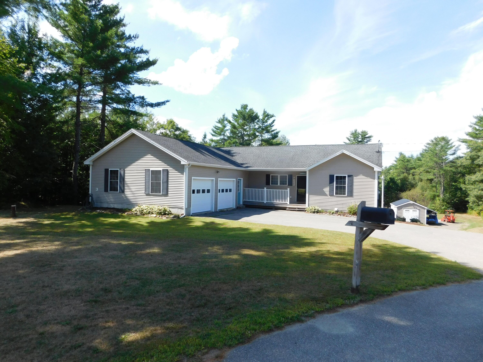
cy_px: 181
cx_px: 242
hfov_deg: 73.9
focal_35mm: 23
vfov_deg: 58.9
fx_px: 321
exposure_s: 1/800
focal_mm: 4
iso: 125
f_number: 3
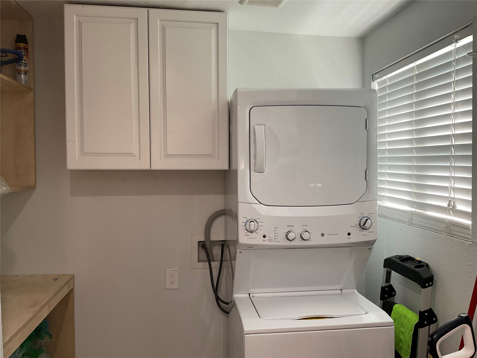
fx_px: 400
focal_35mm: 29
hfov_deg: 61.7
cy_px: 179
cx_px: 238
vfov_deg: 48.2
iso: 40
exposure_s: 1/60
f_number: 1.8
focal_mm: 3
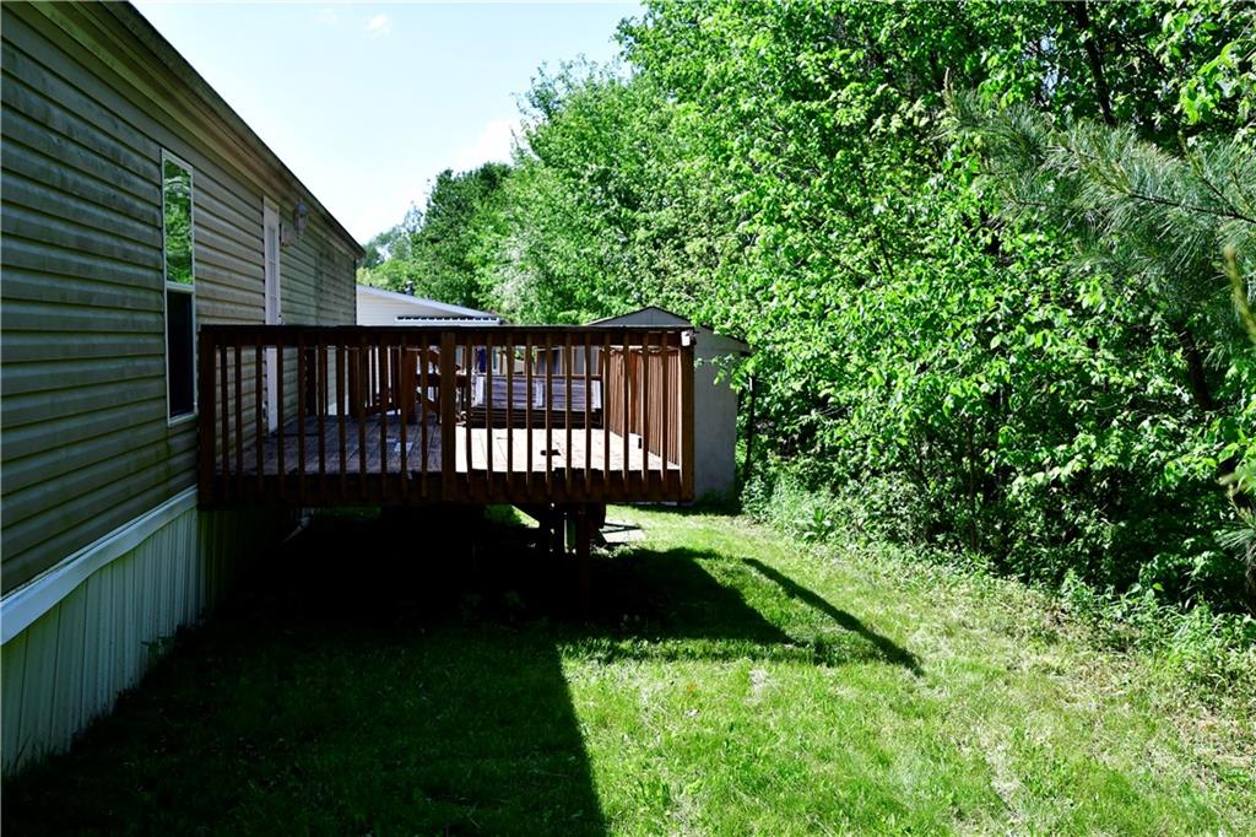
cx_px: 628
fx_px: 1256
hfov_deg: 53.1
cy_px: 418
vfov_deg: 36.8
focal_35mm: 36
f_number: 3.2
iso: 250
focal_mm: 24
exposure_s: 1/2000
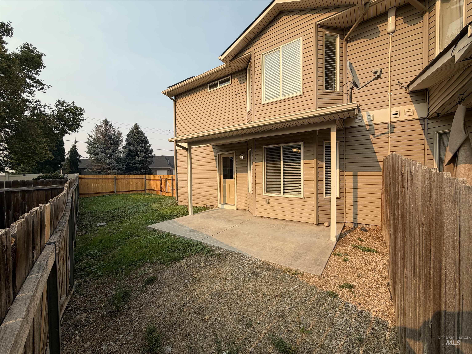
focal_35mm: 14
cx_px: 236
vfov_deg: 85.7
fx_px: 191
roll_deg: +1.3
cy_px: 177
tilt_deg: -2.7
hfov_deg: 102.1
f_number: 2.2
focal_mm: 2.22
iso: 32
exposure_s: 1/770
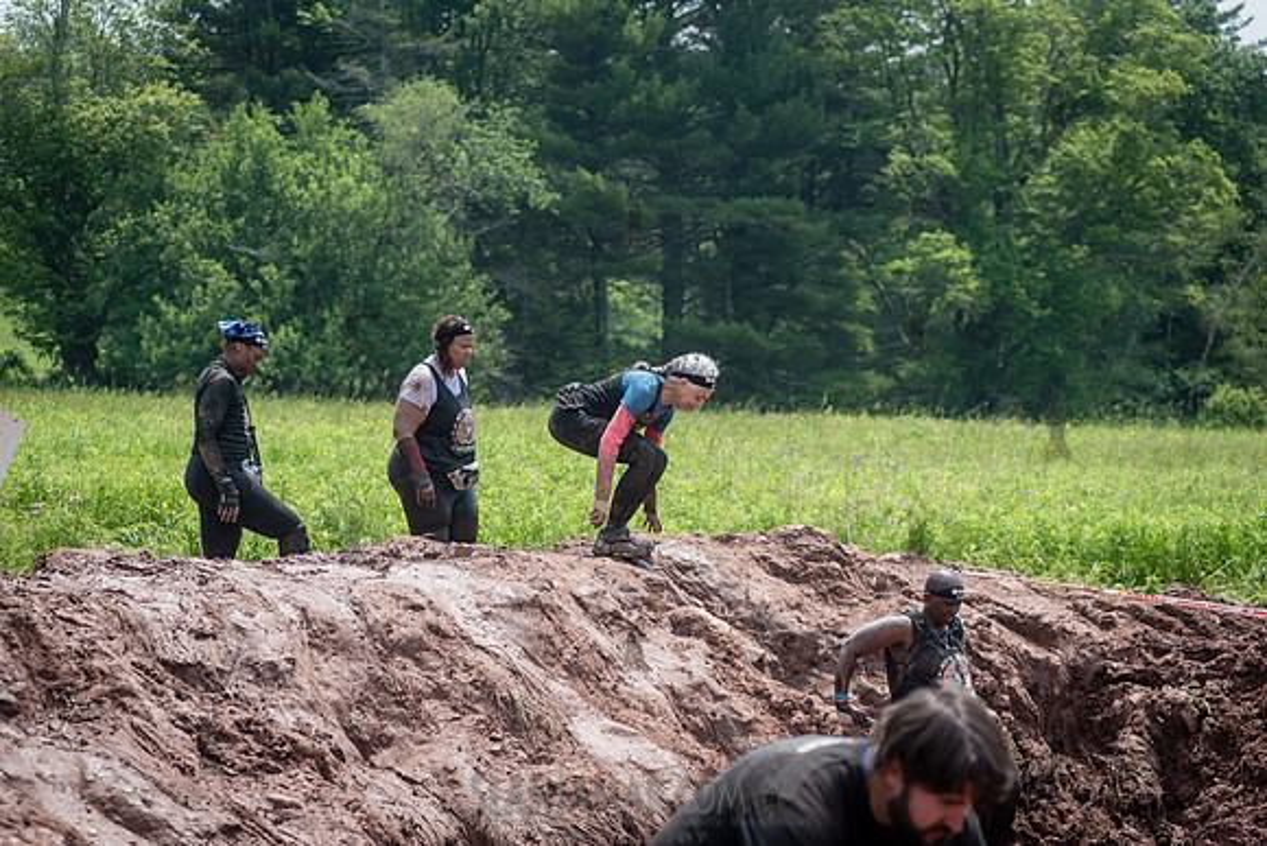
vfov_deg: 15.9
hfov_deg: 23.6
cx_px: 634
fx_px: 3027
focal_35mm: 86
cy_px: 423
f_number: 4
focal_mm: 86
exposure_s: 1/4000
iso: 1000
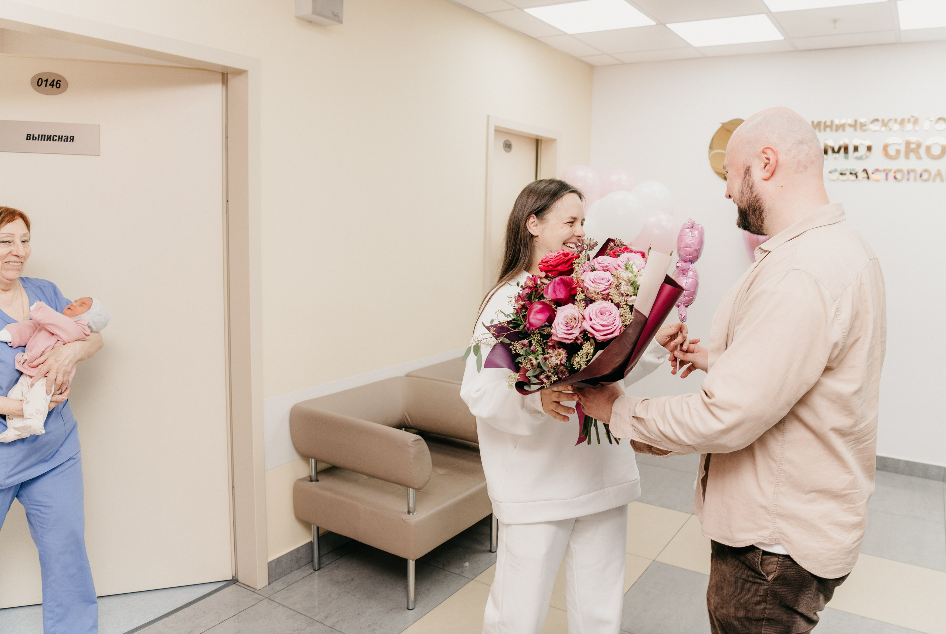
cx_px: 510
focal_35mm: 26
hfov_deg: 69.5
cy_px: 294
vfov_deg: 49.9
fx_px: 680
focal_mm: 24
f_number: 4.5
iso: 200
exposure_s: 1/160
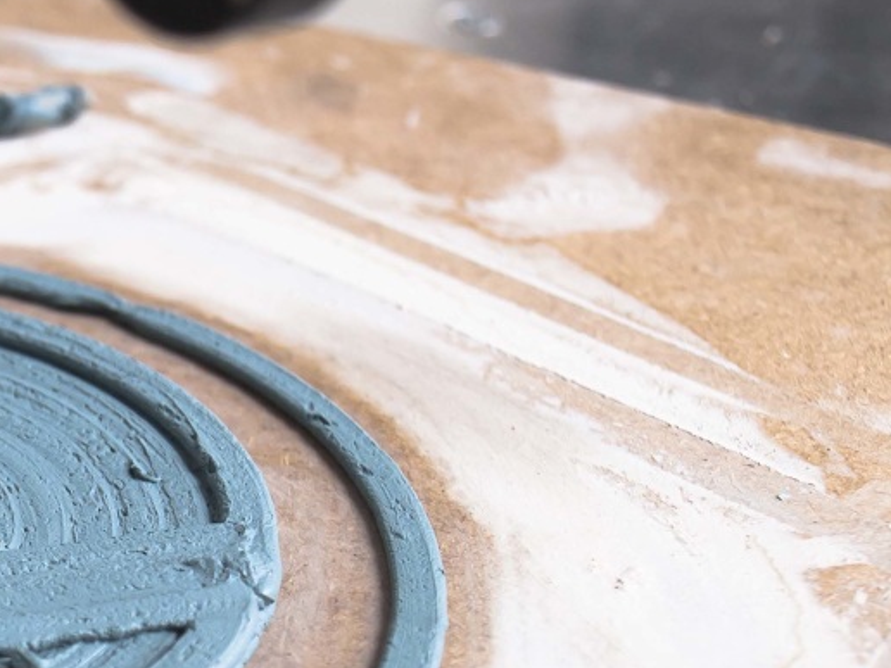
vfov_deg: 11.7
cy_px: 458
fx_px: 3243
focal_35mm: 126
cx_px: -116
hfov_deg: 15.2
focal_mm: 26
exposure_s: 1/100
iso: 200
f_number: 4.8
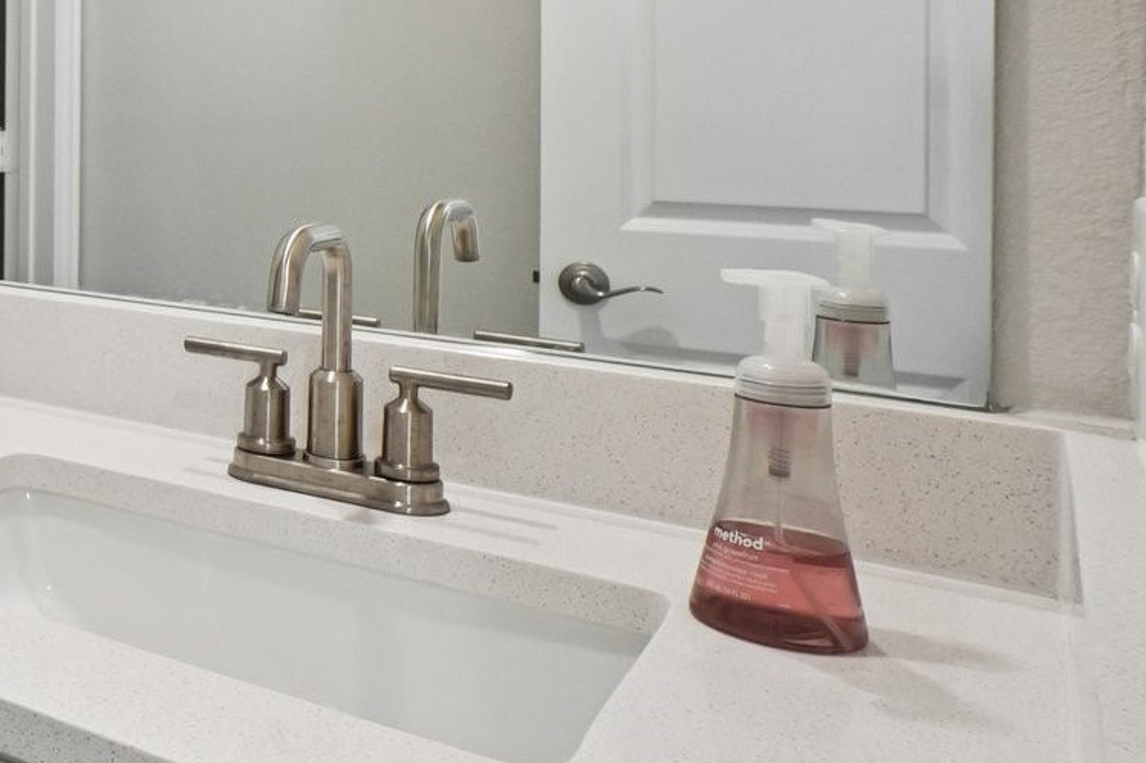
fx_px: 1305
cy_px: 86
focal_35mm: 41
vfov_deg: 31.2
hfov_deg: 34.0
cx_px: -346
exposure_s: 1/15
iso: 400
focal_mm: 10
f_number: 8
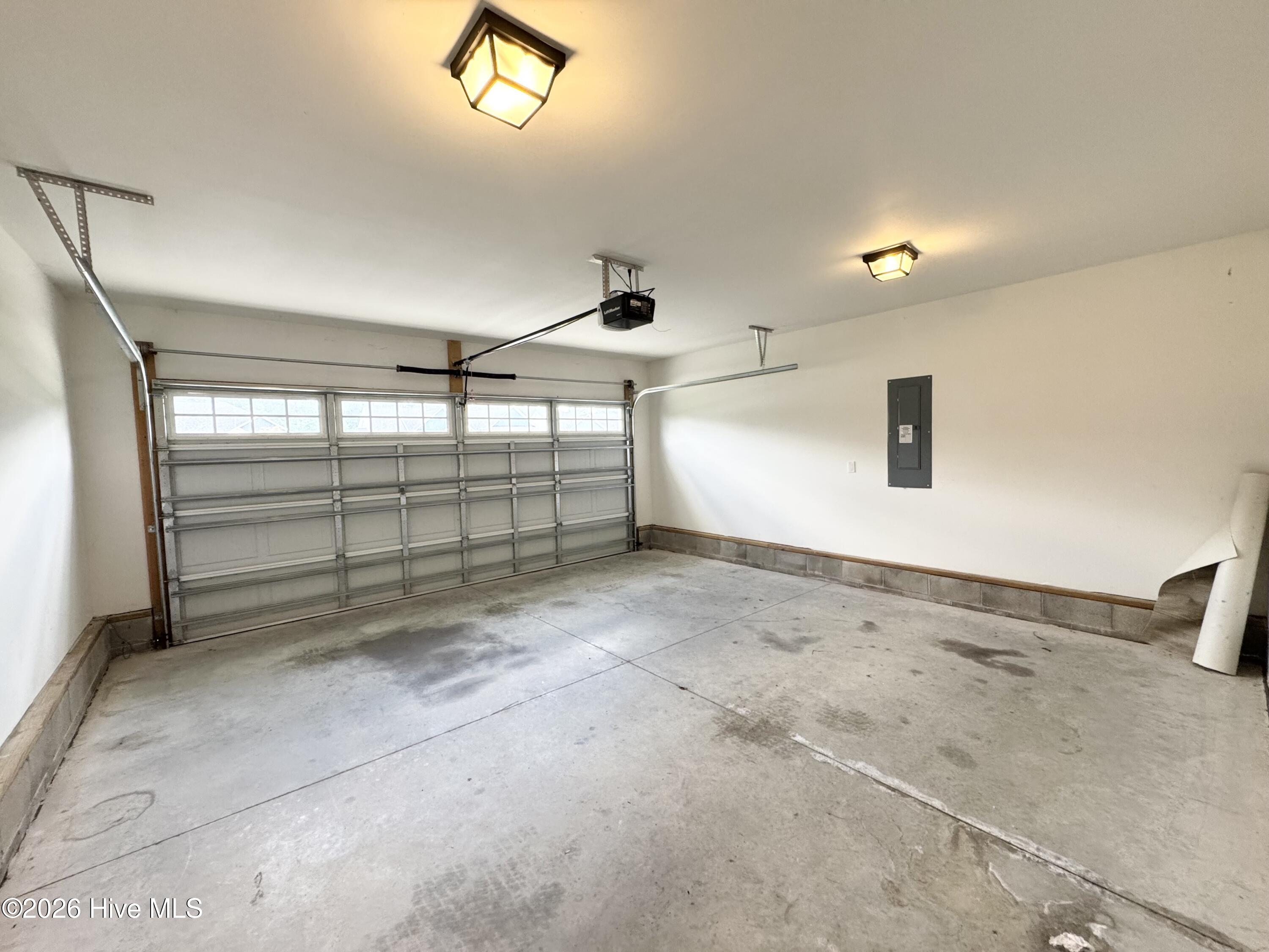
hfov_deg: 102.1
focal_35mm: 14
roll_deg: +1.5
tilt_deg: -3.1
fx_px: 513
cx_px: 634
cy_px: 476
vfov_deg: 85.7
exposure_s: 1/120
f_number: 2.2
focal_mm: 2.22
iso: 250
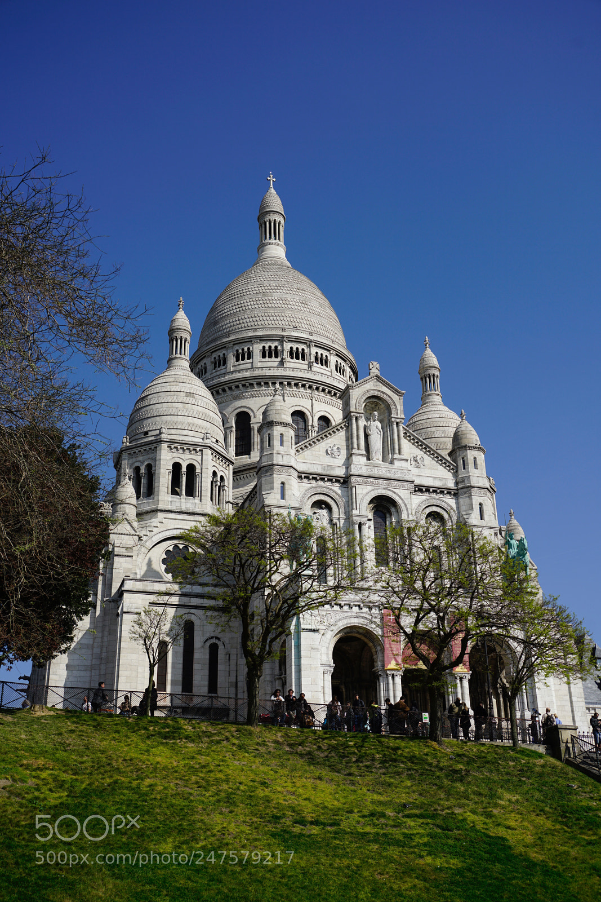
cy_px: 451
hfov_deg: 35.9
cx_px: 300
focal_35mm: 37
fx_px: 926
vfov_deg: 51.9
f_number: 5.6
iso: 100
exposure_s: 1/800
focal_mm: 37
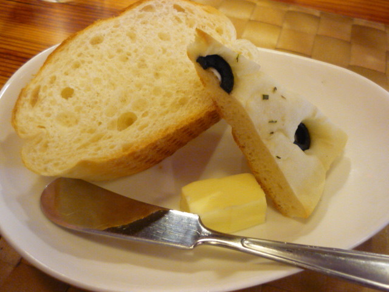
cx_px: 194
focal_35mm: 33
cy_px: 146
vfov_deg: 42.9
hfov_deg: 55.4
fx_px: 371
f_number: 2.8
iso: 400
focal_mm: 5.5
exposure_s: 1/15
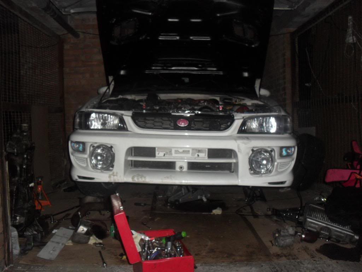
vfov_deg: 40.7
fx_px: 366
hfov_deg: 52.6
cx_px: 181
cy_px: 136
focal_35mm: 35
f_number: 3.2
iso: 200
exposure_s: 1/45
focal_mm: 6.3
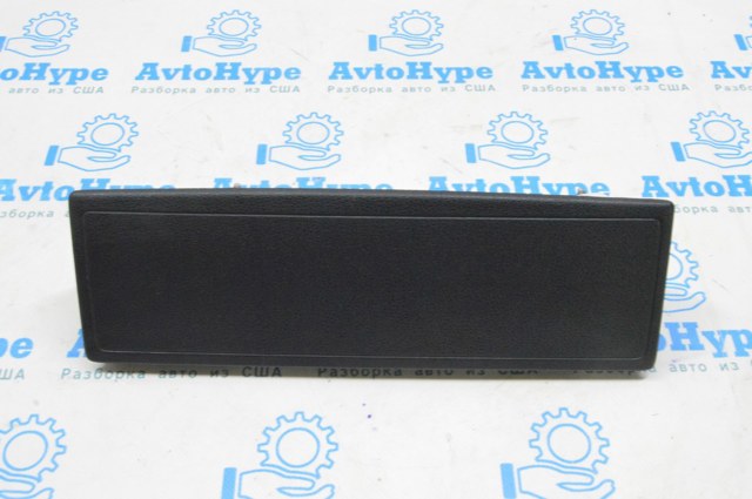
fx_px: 814
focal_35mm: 39
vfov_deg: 34.1
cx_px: 376
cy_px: 250
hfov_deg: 49.6
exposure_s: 1/15
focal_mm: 26
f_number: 20
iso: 6400
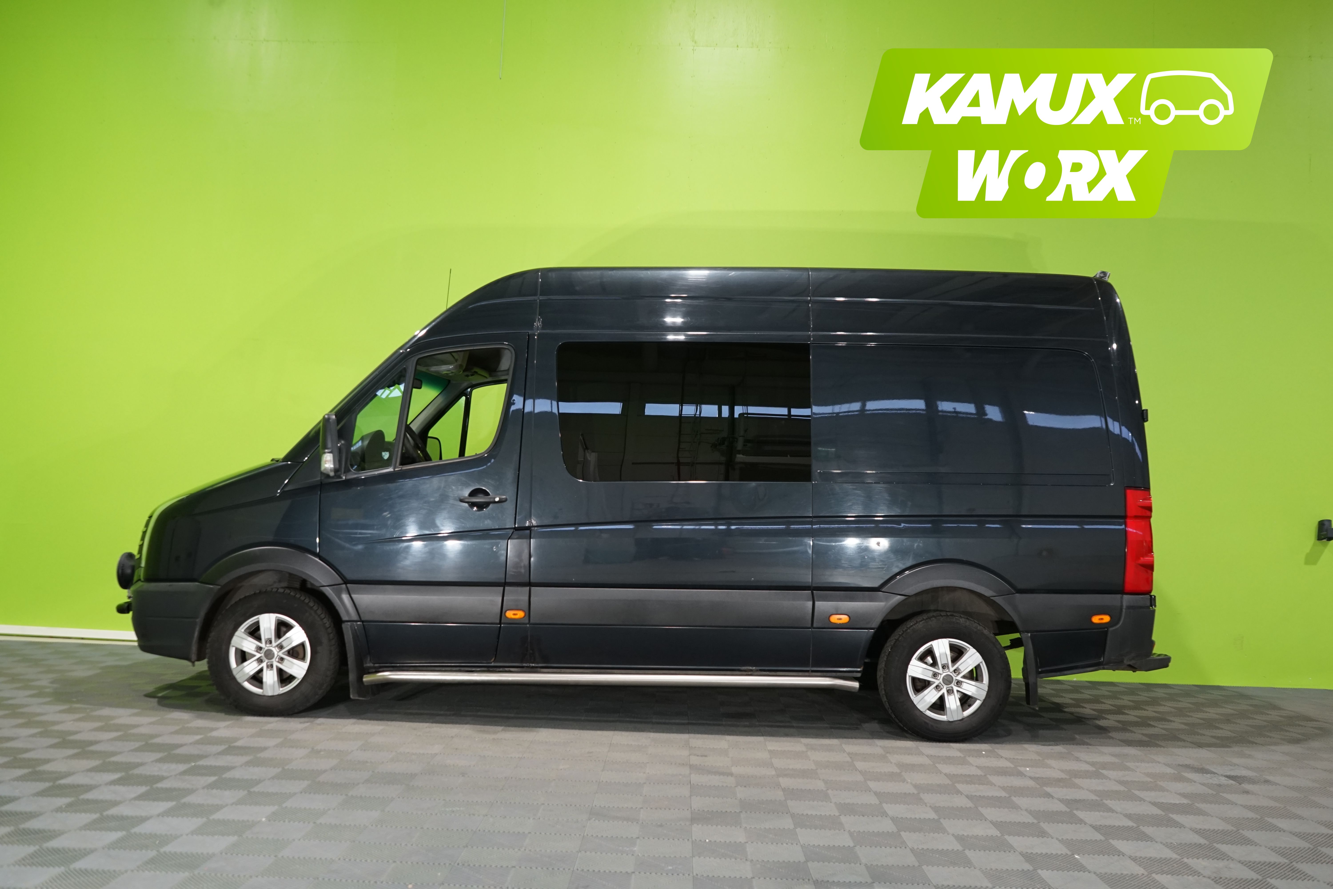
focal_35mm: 30
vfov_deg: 43.6
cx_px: 666
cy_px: 444
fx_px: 1111
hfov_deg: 61.9
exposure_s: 1/30
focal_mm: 30
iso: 1250
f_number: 5.6
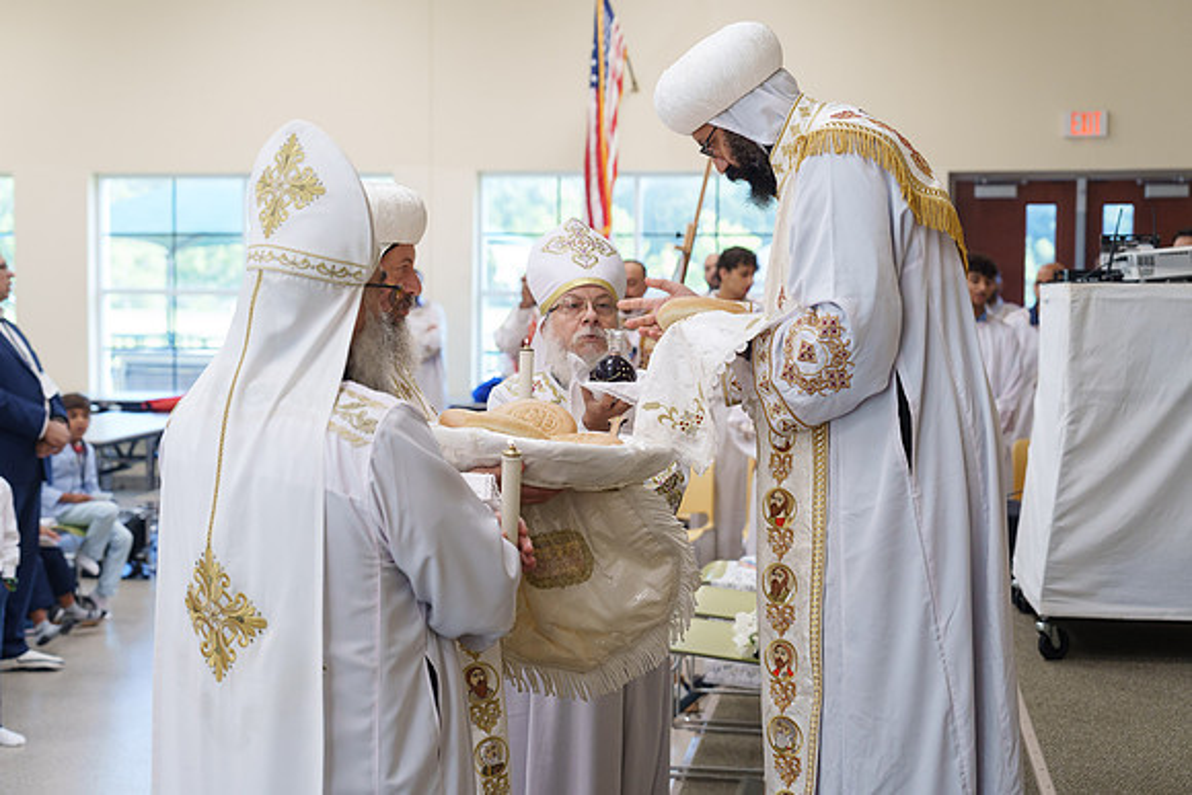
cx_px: 596
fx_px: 1756
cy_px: 402
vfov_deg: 25.5
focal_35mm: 53
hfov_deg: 37.5
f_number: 3.5
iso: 1250
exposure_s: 1/125
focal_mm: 51
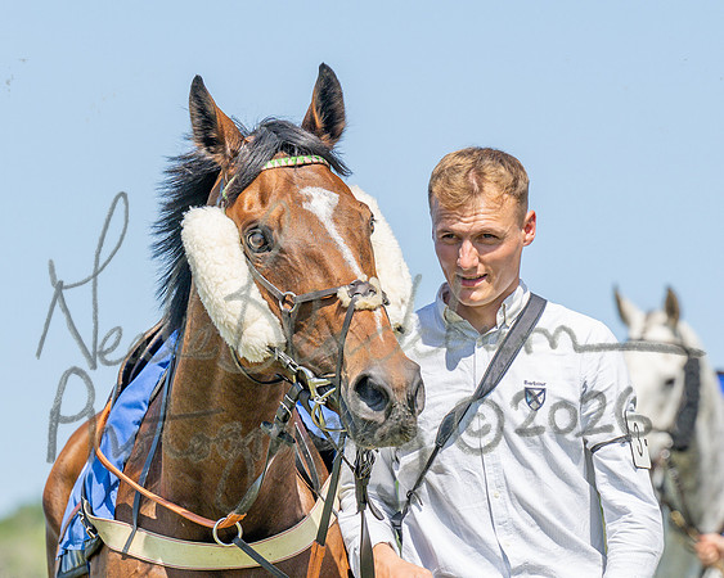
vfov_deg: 5.1
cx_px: 307
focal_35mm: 305
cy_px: 191
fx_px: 6530
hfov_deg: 6.3
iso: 200
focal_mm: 135
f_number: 4
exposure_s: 1/2000
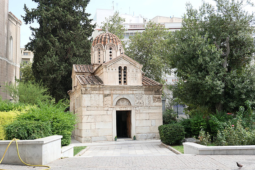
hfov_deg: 47.4
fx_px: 290
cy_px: 85
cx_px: 125
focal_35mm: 41
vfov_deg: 32.6
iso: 200
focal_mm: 14.7
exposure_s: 1/640
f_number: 3.9
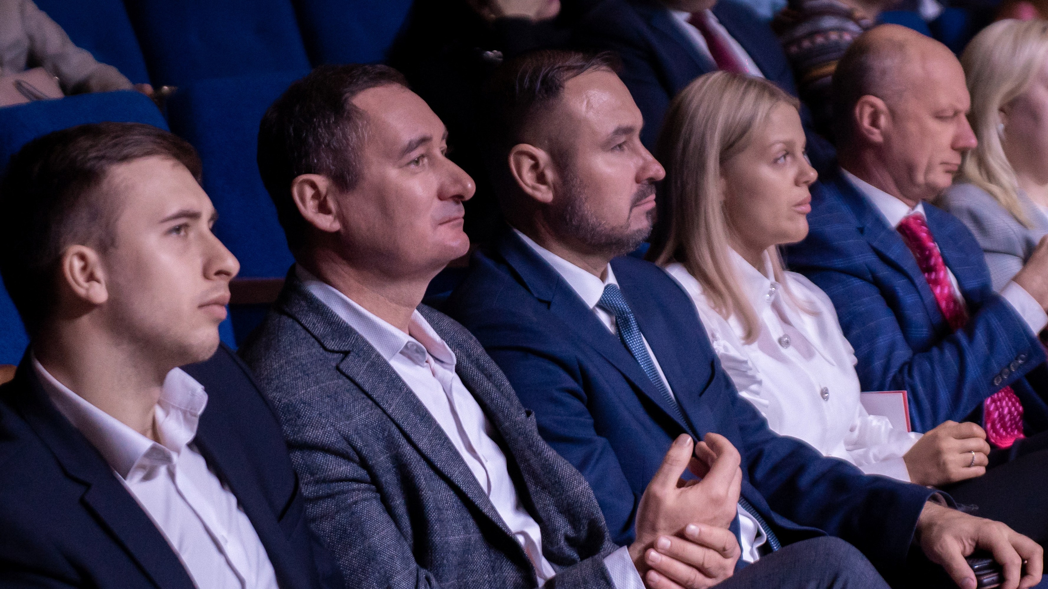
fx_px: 3610
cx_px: 468
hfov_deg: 16.5
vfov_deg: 9.3
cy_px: 257
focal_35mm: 130
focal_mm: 75
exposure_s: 1/100
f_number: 3.5
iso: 4000
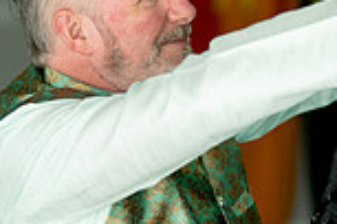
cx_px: 324
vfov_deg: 7.3
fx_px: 1769
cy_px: 30
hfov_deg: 10.8
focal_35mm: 189
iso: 320
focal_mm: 50
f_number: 1.4
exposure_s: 1/320
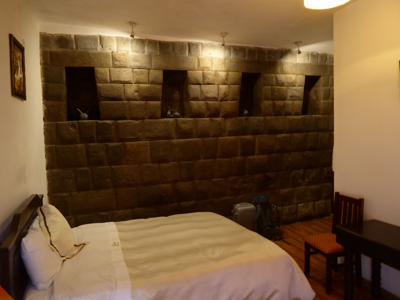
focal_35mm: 25
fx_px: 289
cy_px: 150
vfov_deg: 54.9
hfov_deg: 69.4
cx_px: 200
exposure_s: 1/5
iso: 400
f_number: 3.3
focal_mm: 4.3
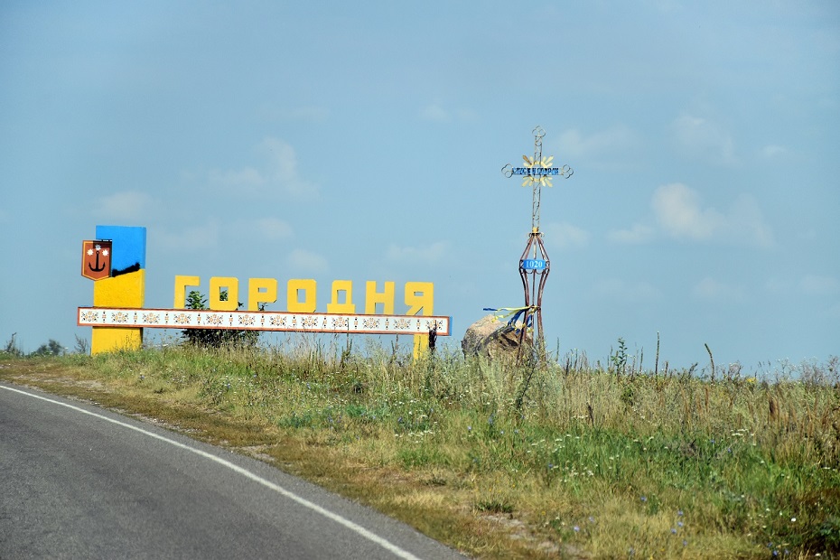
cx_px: 420
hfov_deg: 12.2
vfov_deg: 8.2
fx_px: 3920
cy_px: 280
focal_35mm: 168
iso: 400
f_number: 6.3
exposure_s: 1/1600
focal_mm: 112
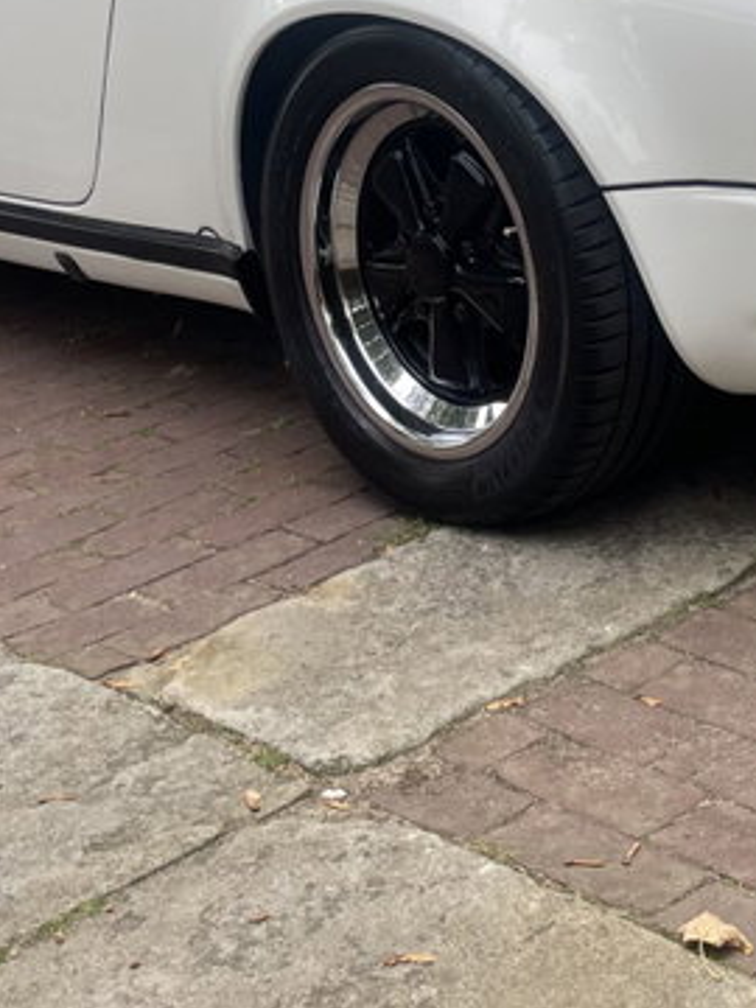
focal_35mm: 74
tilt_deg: -7.8
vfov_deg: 24.9
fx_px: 2155
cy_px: -42
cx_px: 574
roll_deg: +4.4
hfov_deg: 19.7
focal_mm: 4.2
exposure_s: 1/223
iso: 32
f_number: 1.6
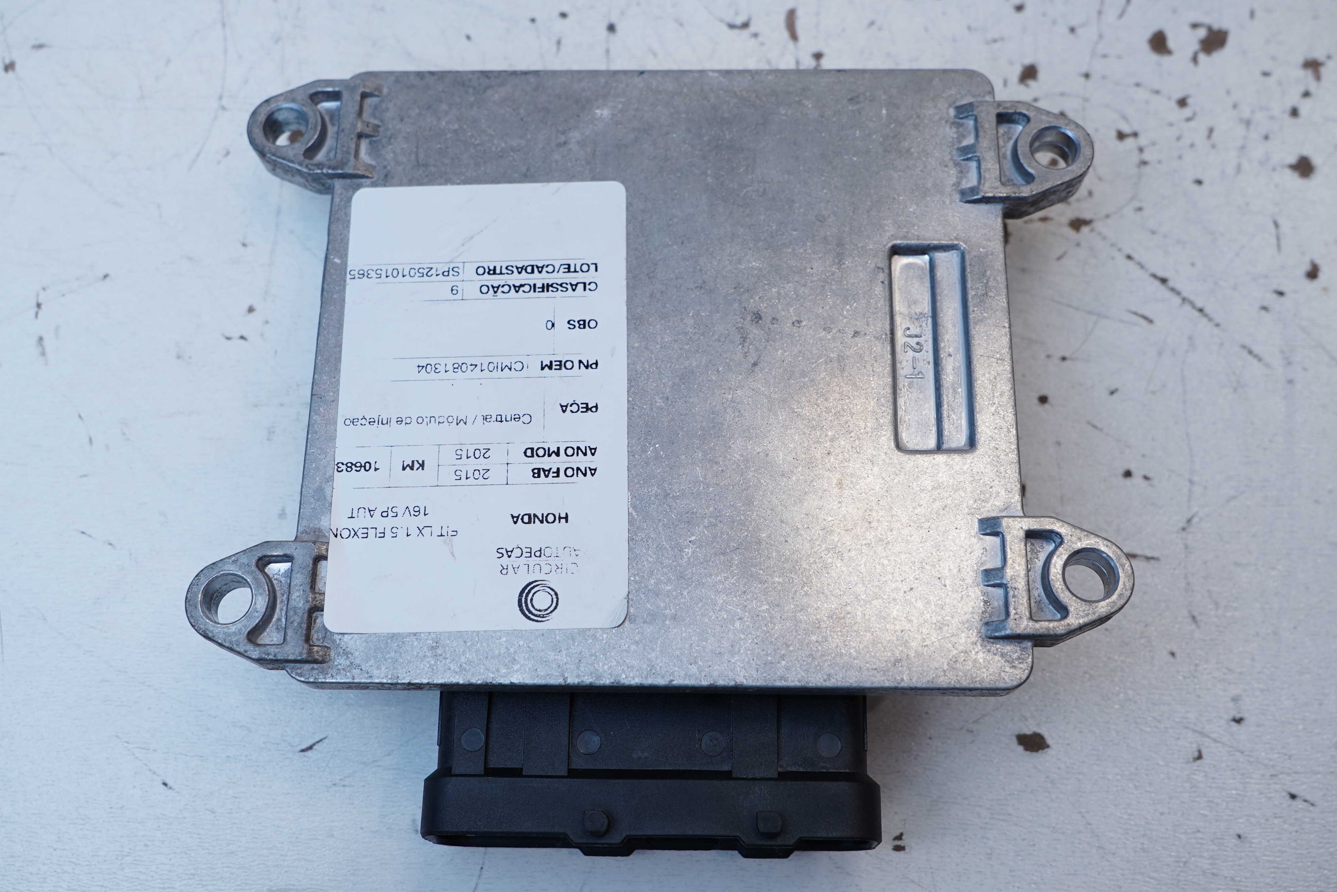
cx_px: 668
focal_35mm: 40
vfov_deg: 33.4
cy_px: 446
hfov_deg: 48.5
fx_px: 1485
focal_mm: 27
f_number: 5.6
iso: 100
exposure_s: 1/60
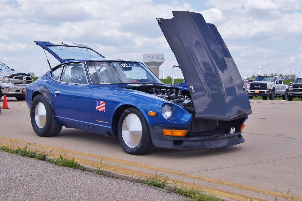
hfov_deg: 38.9
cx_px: 148
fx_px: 427
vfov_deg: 26.4
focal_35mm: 51
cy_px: 86
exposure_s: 1/250
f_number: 8
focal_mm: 28
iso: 100
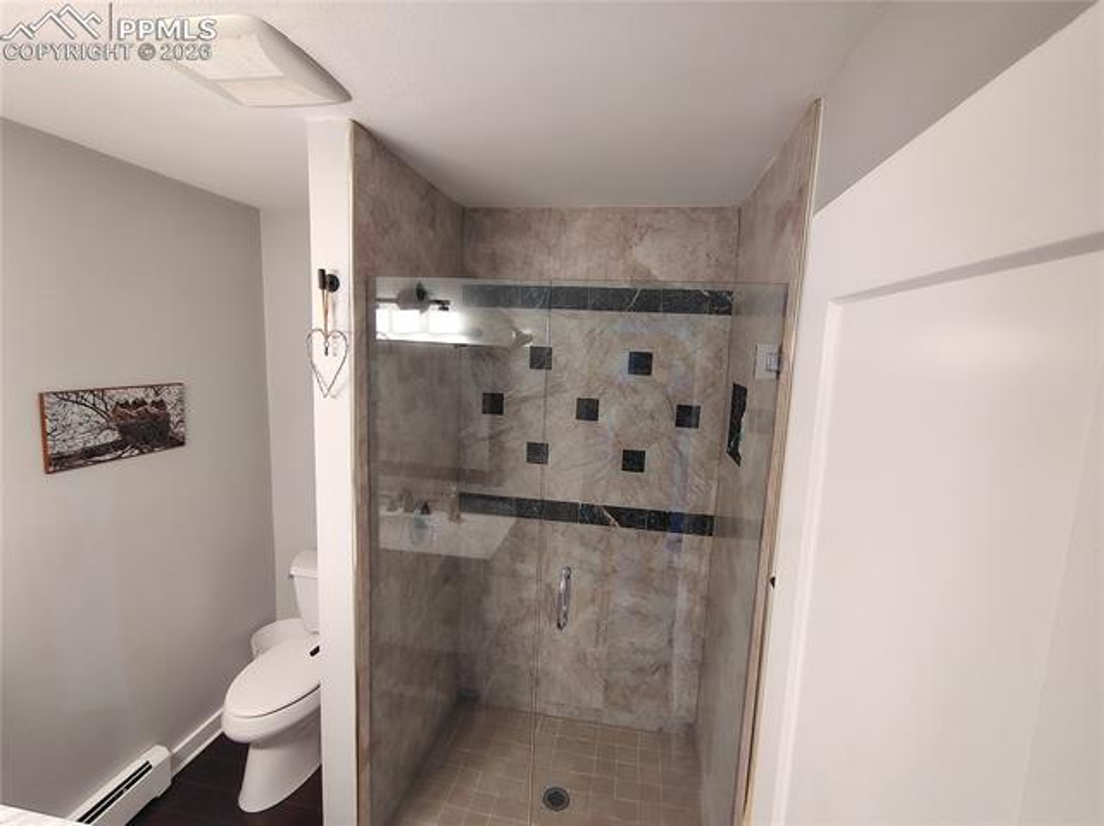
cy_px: 413
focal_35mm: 16
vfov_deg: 78.0
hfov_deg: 94.5
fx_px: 510
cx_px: 552
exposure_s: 1/24
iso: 431
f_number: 2.2
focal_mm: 2.13
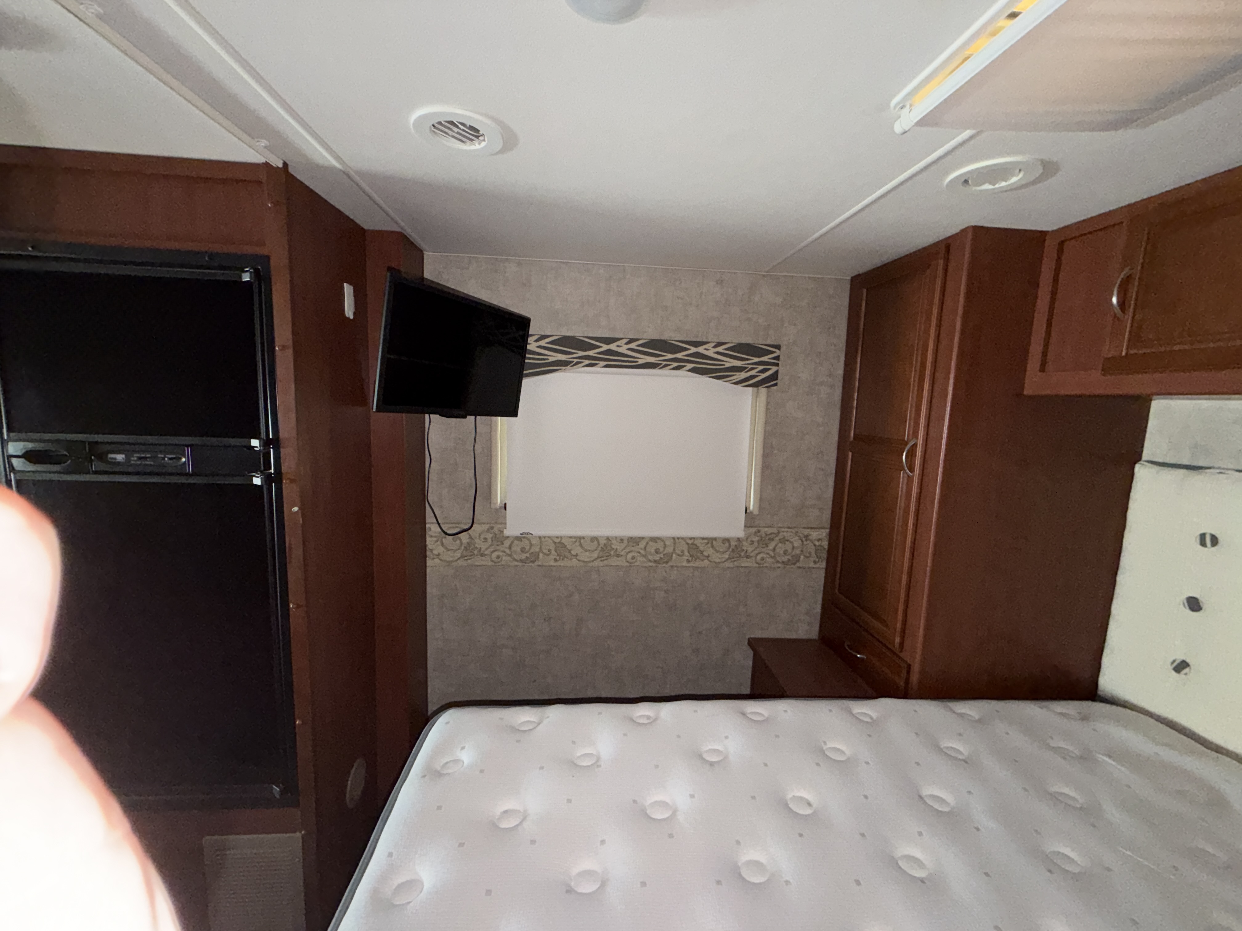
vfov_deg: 85.7
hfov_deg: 102.1
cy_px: 466
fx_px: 502
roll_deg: -2.3
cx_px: 621
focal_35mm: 14
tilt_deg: -7.5
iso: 200
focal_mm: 2.22
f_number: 2.2
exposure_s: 1/40
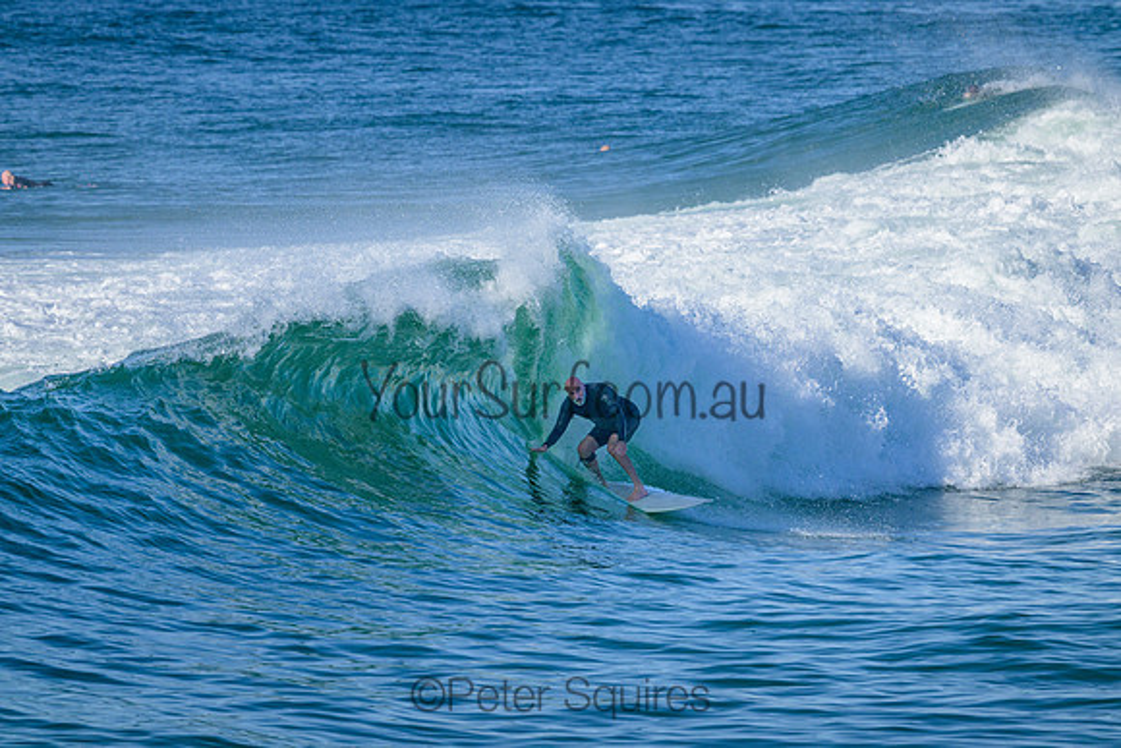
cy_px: 374
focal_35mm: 450
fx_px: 14015
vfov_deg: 3.1
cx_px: 560
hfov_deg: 4.6
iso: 500
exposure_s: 1/2000
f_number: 10
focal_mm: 450
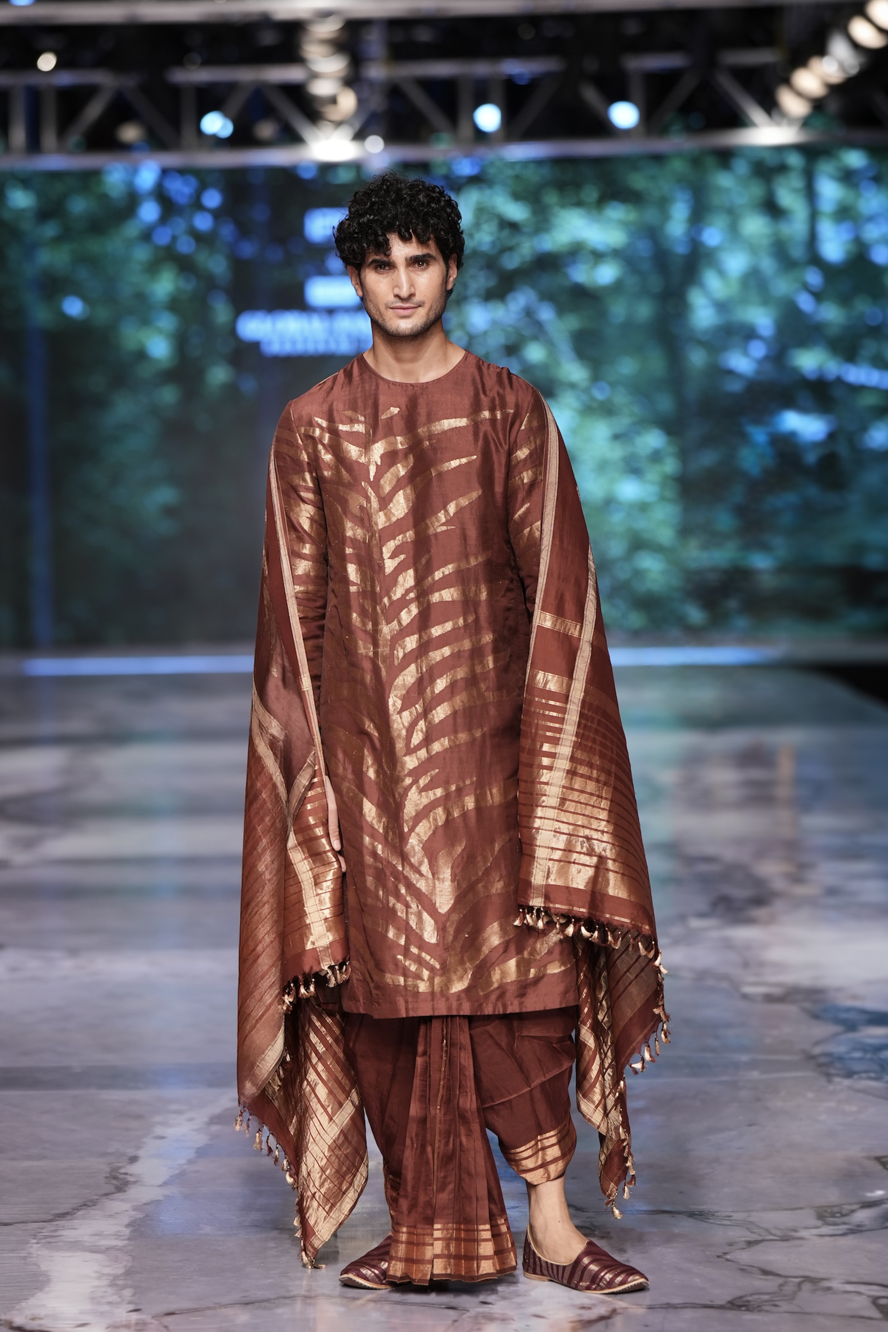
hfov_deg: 11.4
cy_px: 666
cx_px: 444
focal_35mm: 120
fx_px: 4439
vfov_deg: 17.1
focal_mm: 120
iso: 640
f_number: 2.8
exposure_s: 1/250
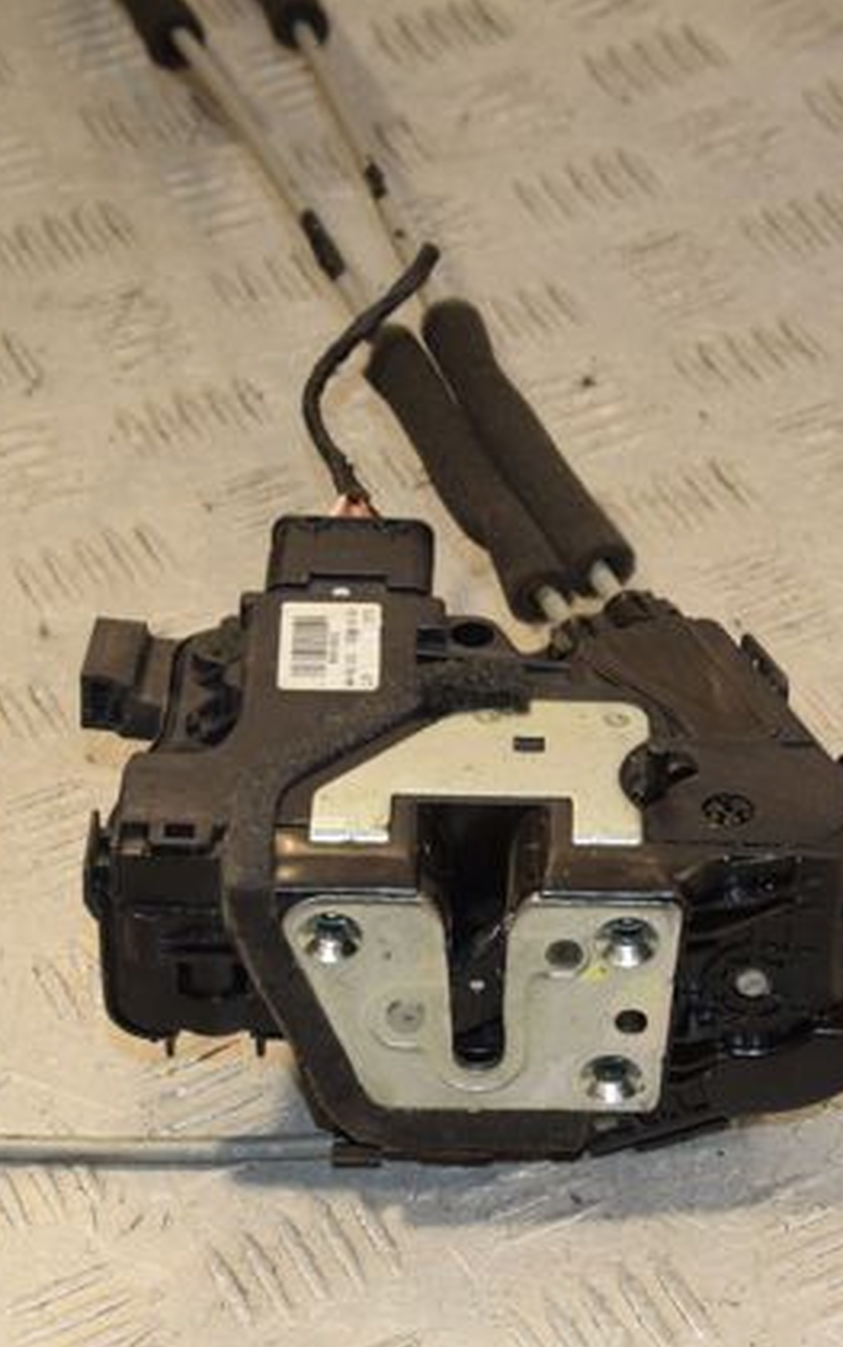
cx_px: 571
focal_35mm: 105
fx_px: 3846
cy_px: 677
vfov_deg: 19.9
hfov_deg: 12.5
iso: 800
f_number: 8
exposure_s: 1/200
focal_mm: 45
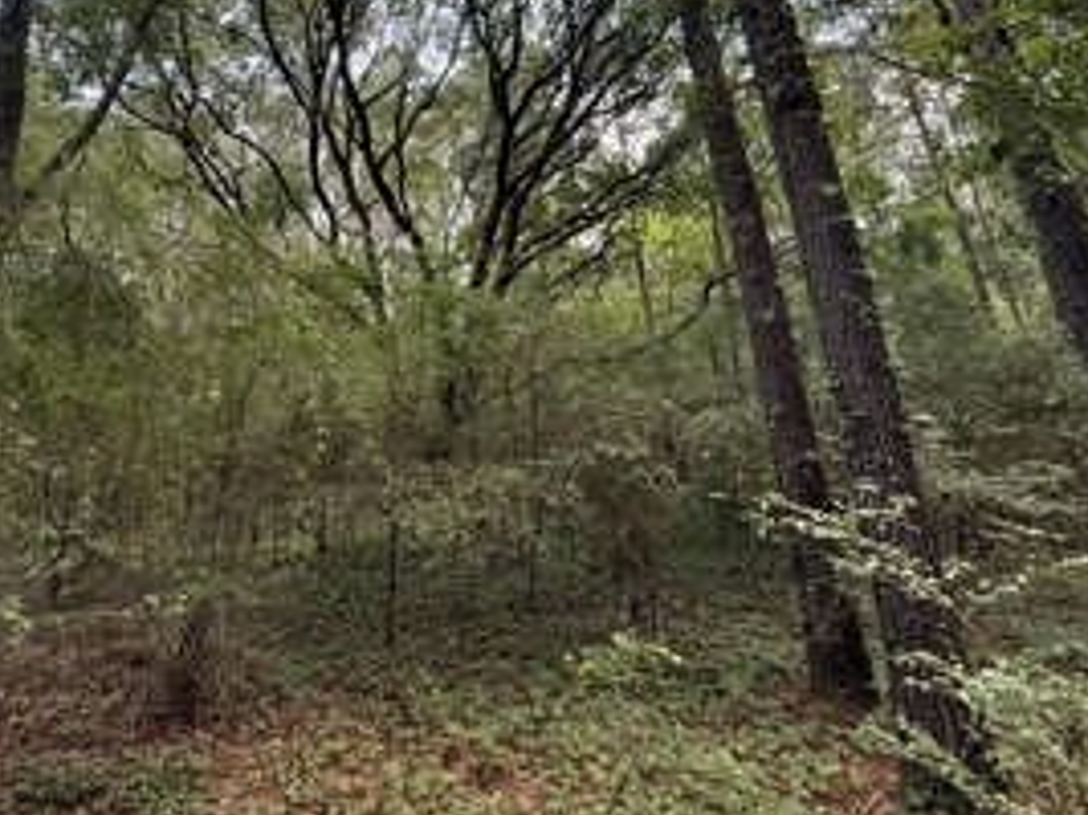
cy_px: 228
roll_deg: +2.0
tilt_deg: +18.4
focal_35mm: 21
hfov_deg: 77.8
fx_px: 660
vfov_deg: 60.7
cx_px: 416
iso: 64
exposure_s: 1/155
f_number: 2.2
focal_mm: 2.22
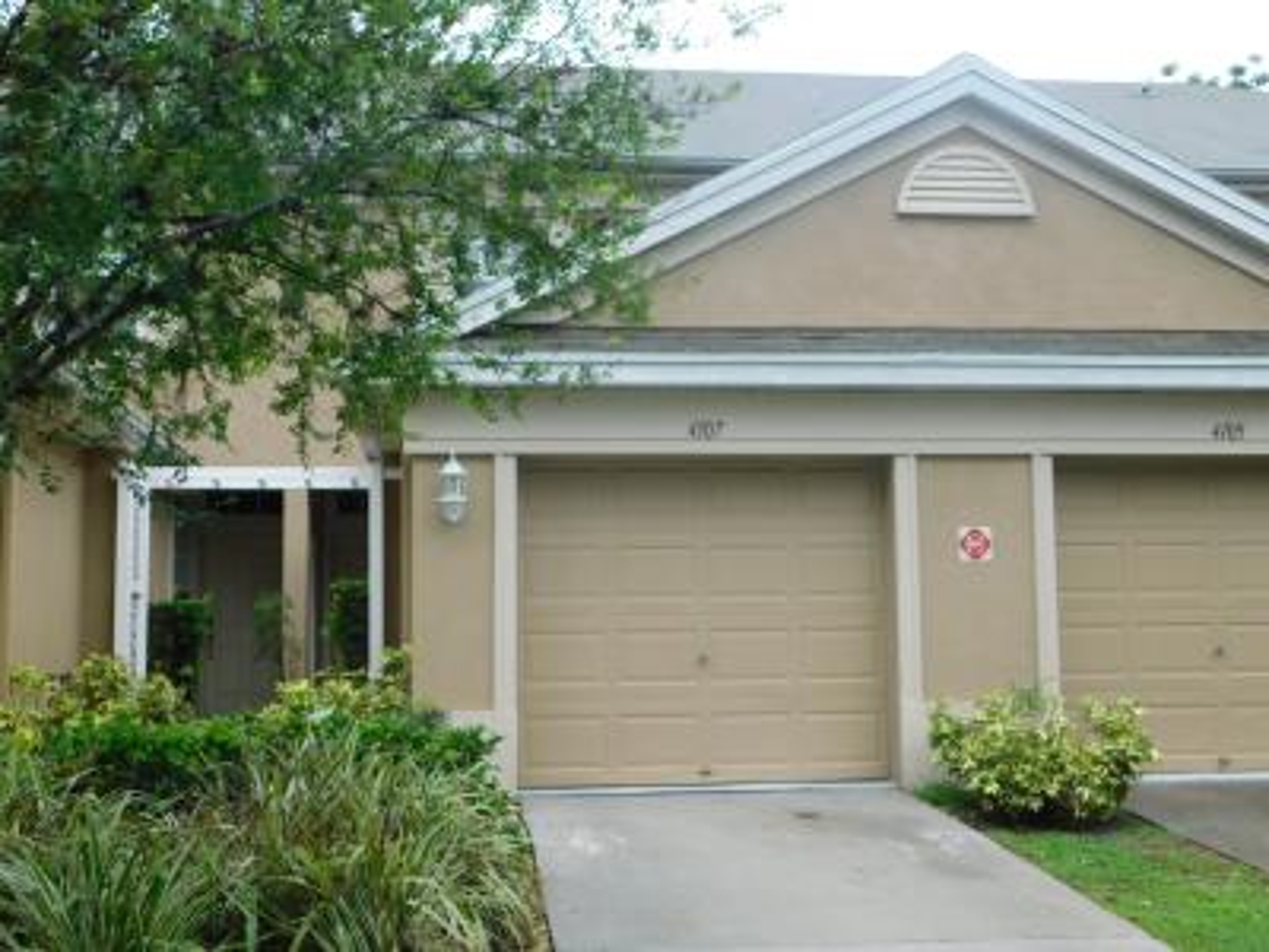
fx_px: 1650
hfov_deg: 42.1
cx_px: 634
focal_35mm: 45
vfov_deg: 32.2
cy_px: 476
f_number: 3.7
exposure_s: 1/125
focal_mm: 8
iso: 125
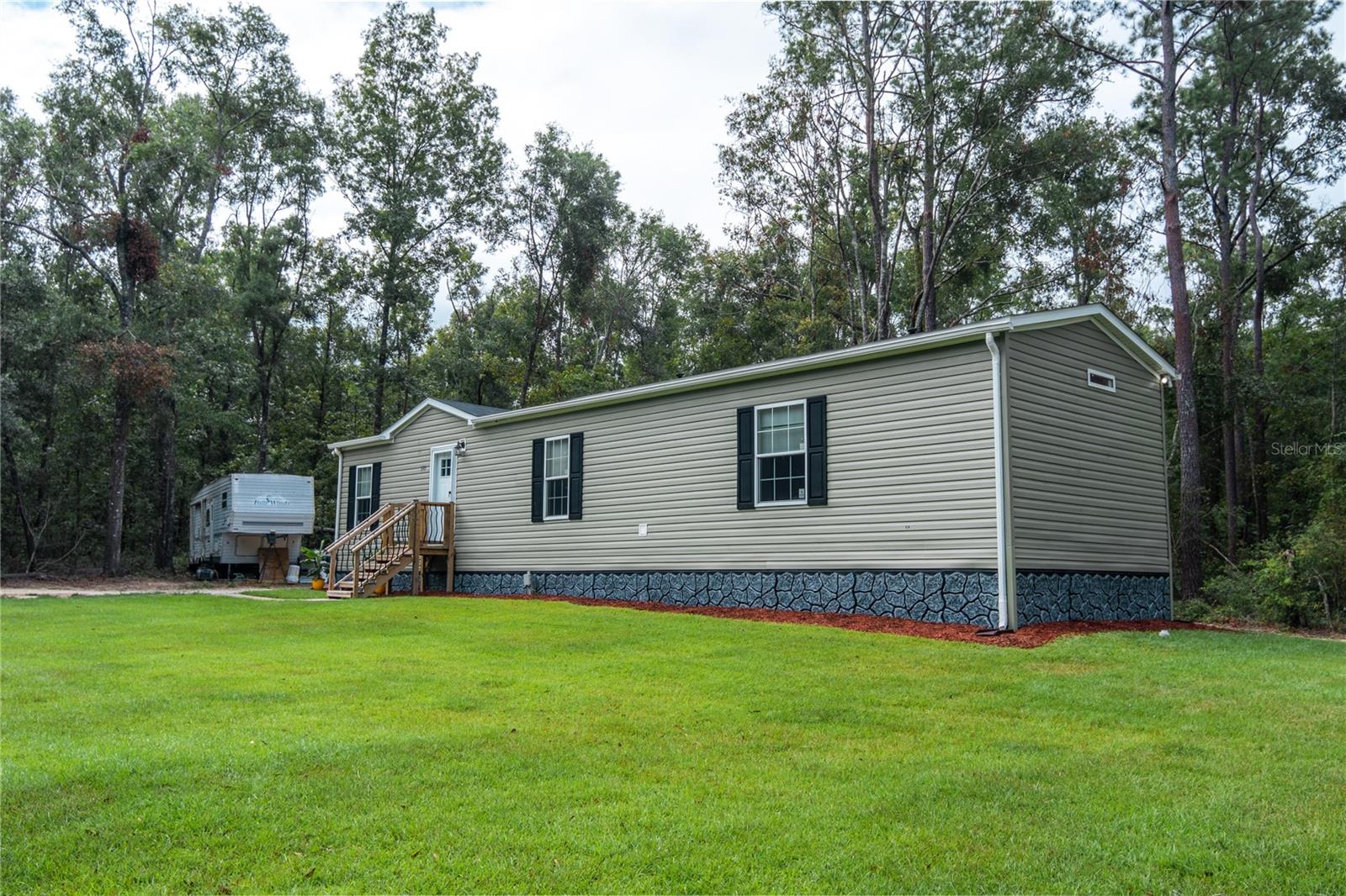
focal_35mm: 30
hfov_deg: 61.9
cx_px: 673
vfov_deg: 43.6
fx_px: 1121
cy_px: 448
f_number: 8
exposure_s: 1/2500
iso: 800
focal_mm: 20
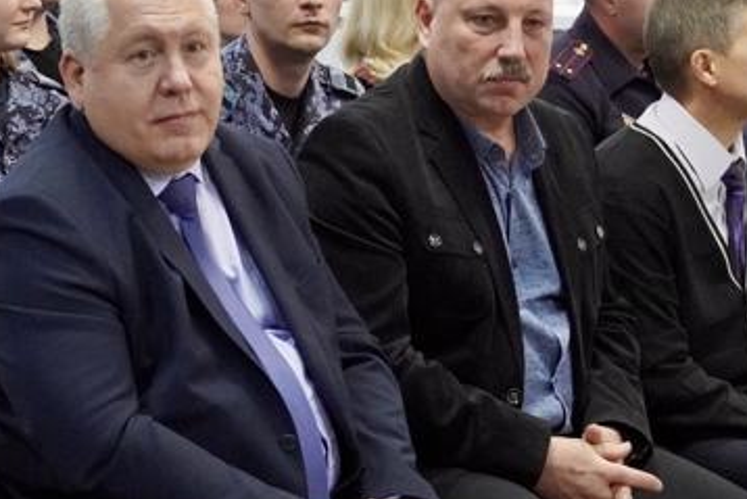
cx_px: 190
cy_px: 171
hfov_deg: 13.0
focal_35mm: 157
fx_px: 3259
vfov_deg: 8.7
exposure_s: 1/160
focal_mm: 50
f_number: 5
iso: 6400
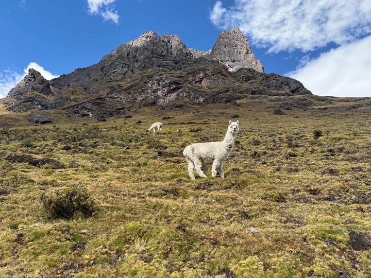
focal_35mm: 24
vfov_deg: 56.8
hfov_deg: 71.6
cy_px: 139
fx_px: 257
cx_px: 186
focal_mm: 6.76
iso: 100
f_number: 1.78
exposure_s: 1/2169
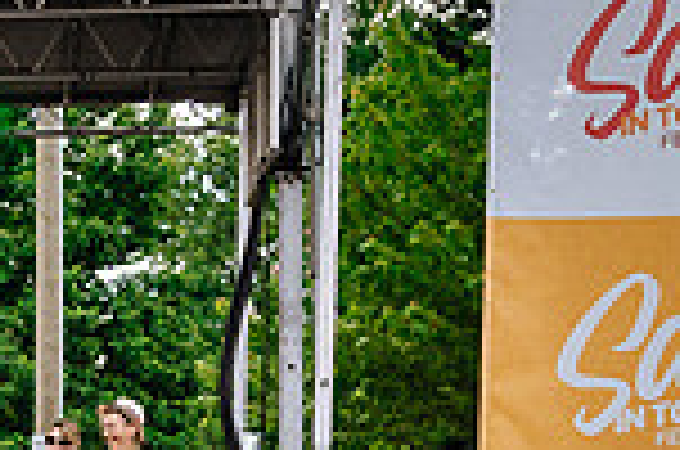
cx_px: -357
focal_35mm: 156
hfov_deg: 12.5
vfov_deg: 8.6
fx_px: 2940
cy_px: 594
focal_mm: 26
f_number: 2.8
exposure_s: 1/400
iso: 100
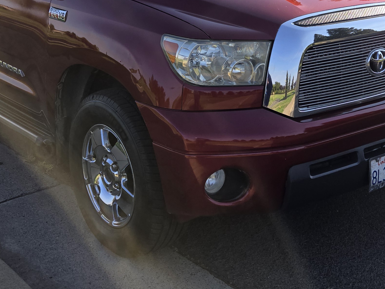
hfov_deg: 33.2
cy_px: 42
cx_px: 199
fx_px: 645
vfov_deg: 24.7
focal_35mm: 58
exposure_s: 1/939
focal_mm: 5.4
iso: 25
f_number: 1.8
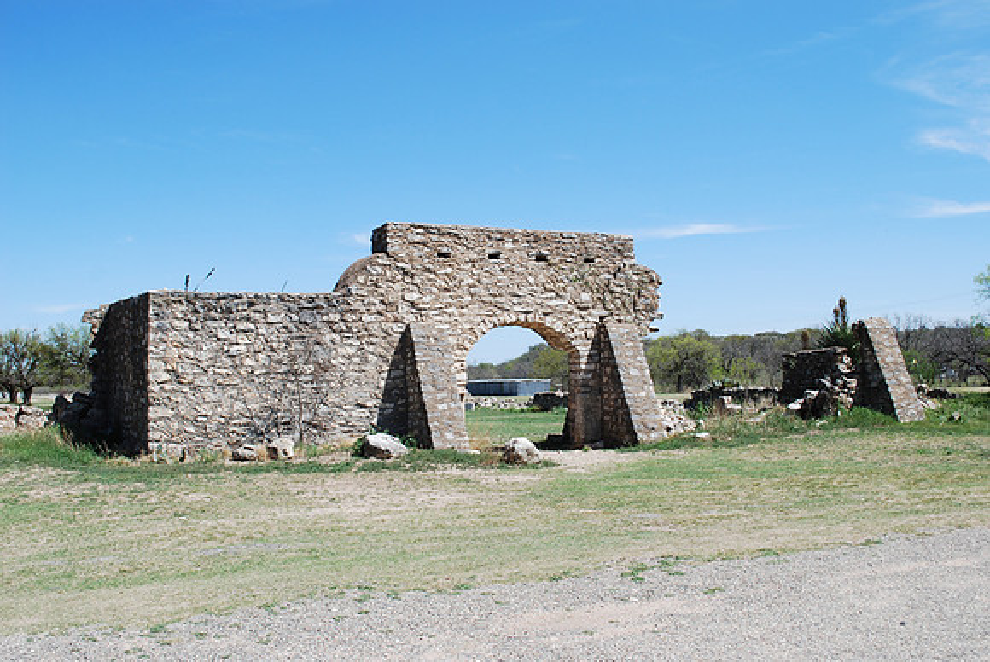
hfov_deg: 53.1
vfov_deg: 37.0
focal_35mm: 36
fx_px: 991
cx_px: 495
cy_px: 331
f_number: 8
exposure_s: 1/250
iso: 100
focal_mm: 24
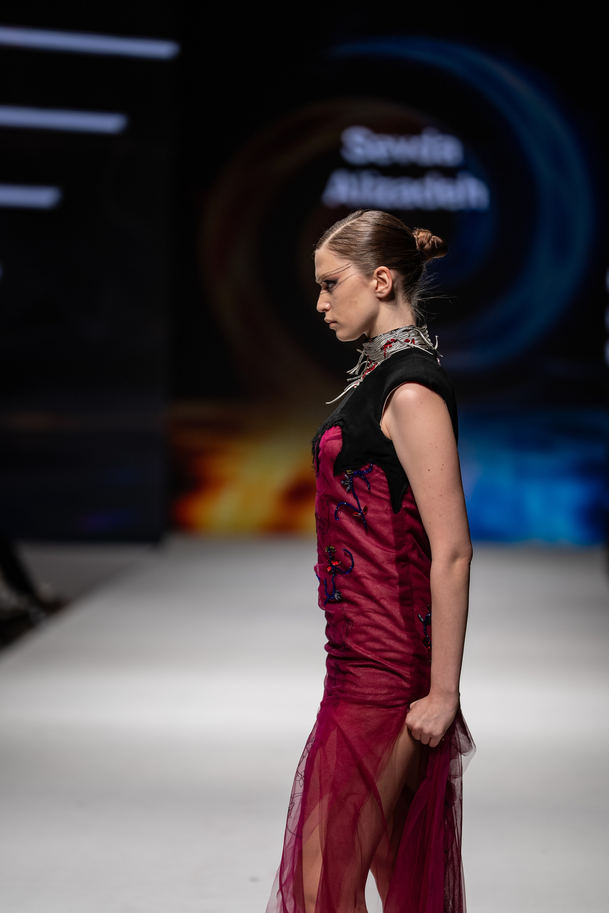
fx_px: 4301
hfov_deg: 8.1
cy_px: 456
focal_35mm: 170
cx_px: 304
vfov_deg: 12.1
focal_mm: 169.5
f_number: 2.8
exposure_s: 1/320
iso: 200
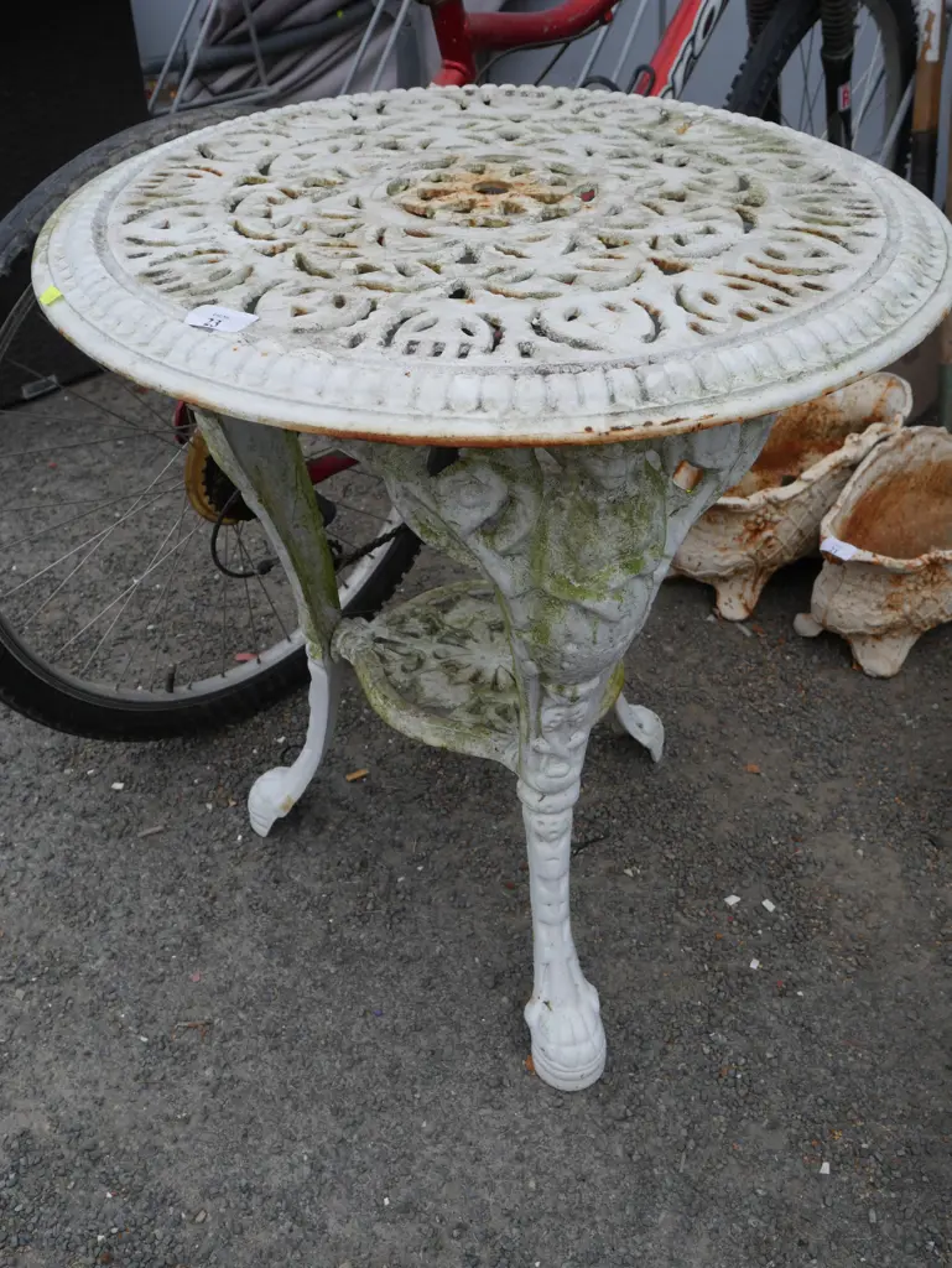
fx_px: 1172
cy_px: 634
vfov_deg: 56.8
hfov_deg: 44.2
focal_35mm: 32
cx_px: 476
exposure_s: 1/200
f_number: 5.6
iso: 200
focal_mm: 16
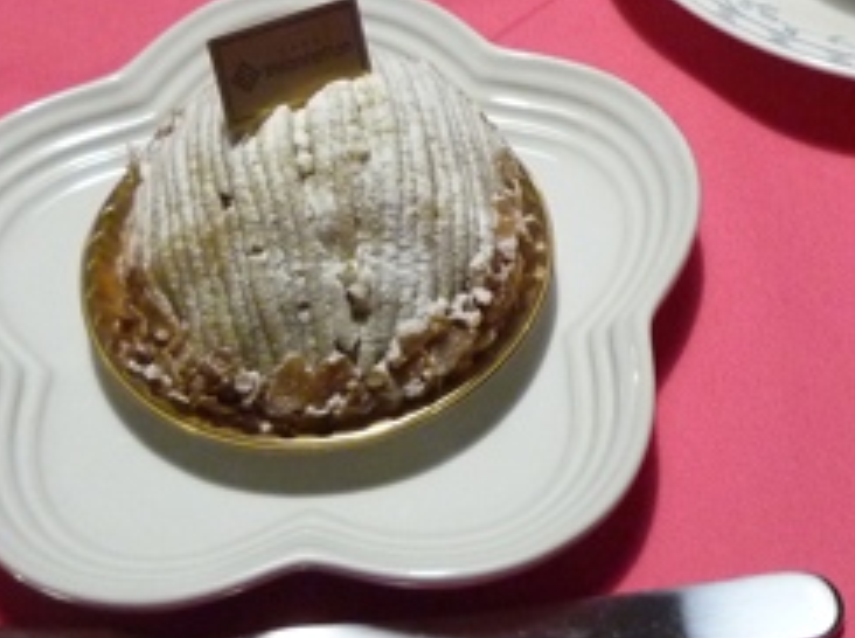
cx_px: 601
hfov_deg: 25.8
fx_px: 1849
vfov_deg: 19.5
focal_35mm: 75
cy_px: 235
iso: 400
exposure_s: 1/15
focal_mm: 4.4
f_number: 2.8
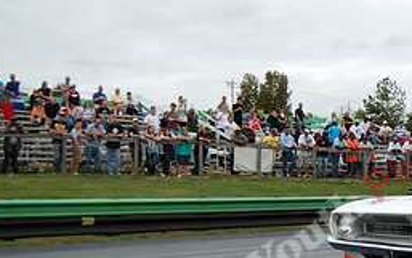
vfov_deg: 18.8
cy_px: 189
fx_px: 775
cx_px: 393
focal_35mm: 69
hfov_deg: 28.3
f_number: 4
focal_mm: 20
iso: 200
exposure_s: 1/1000
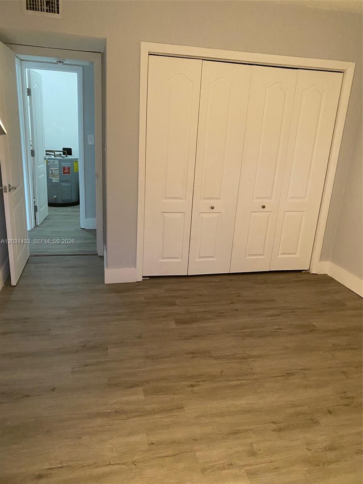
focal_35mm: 26
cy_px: 242
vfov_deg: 67.3
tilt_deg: -16.2
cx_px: 182
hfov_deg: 53.1
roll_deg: -2.9
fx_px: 364
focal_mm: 4.25
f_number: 1.8
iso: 500
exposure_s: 1/60
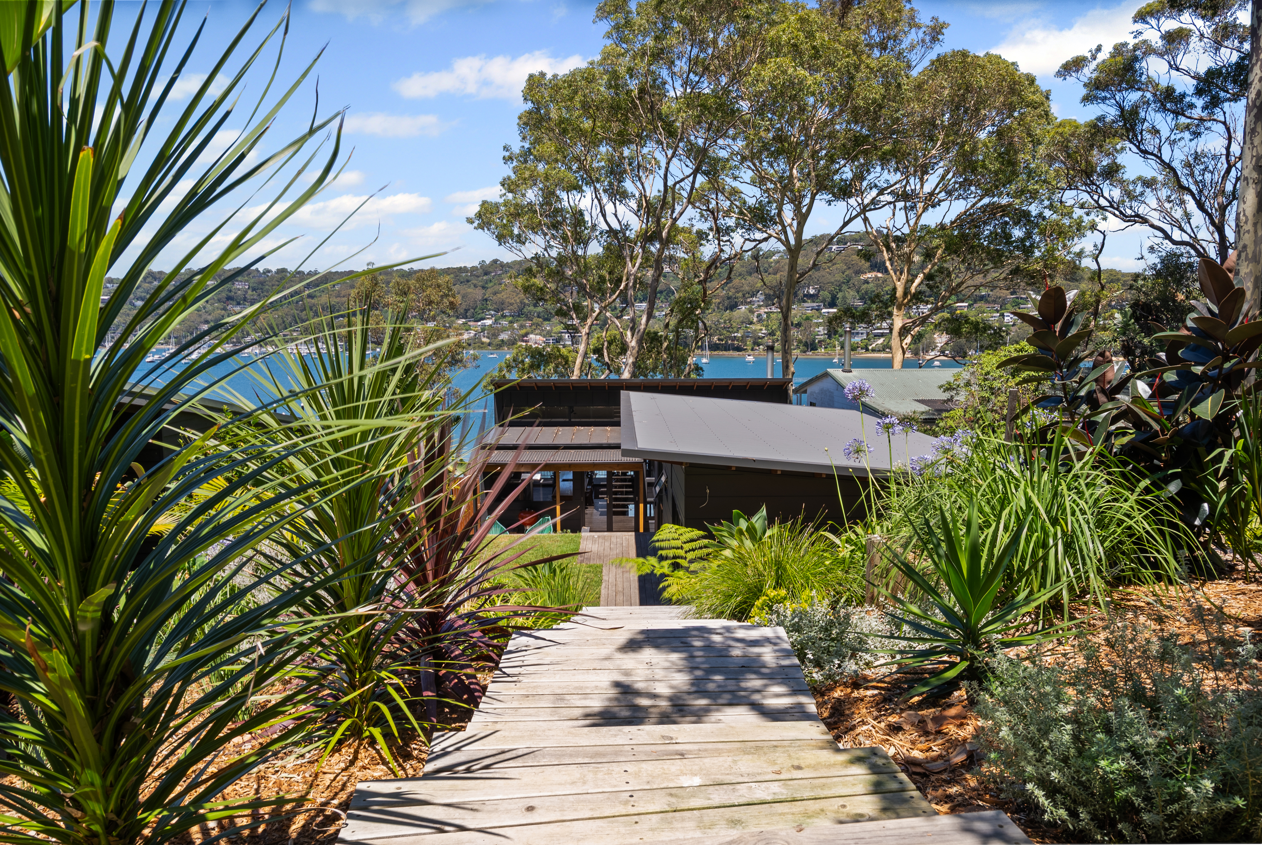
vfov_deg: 57.4
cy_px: 422
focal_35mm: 22
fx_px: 772
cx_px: 631
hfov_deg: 78.5
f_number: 14
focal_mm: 22
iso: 200
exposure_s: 1/25
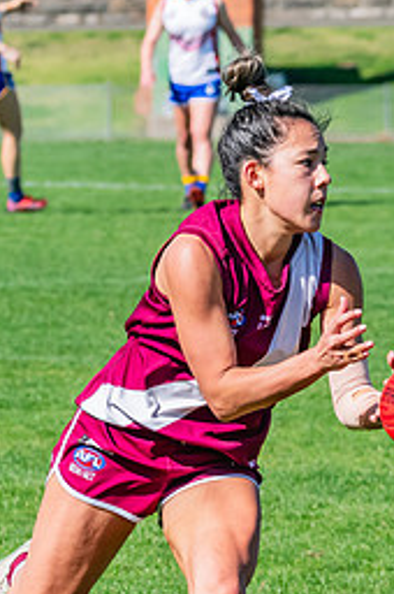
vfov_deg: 4.0
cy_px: 277
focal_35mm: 512
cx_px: 325
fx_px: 8428
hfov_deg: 2.7
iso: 800
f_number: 10
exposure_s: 1/1250
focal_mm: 170
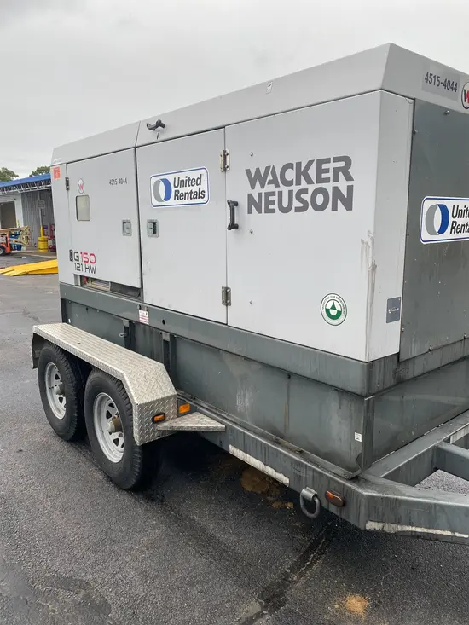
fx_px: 470
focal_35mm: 26
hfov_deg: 53.1
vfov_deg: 67.3
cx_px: 234
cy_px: 312
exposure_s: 1/298
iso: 32
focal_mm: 4.25
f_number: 1.8
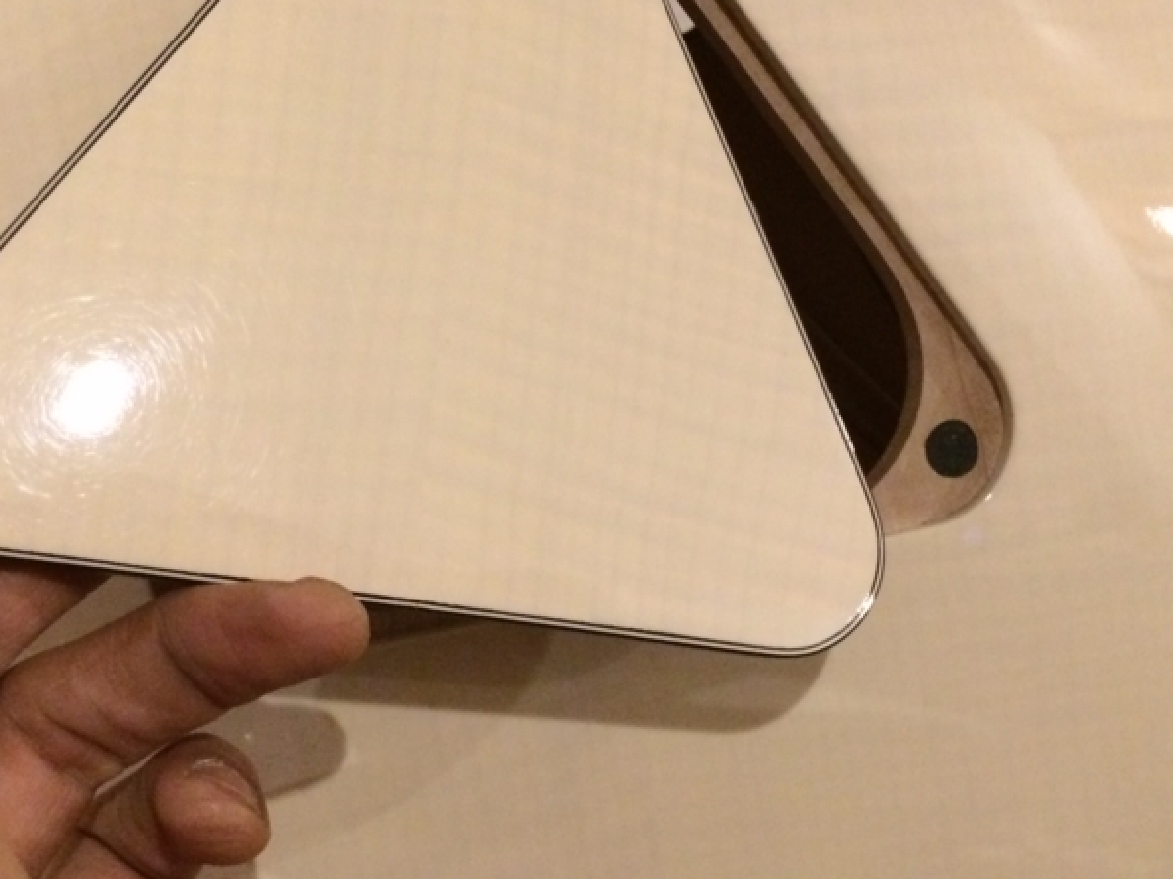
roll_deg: +5.9
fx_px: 1694
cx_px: 606
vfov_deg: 29.1
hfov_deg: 38.2
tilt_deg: -9.1
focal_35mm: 50
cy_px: 389
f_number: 2.2
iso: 320
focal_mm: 4.15
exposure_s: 1/30
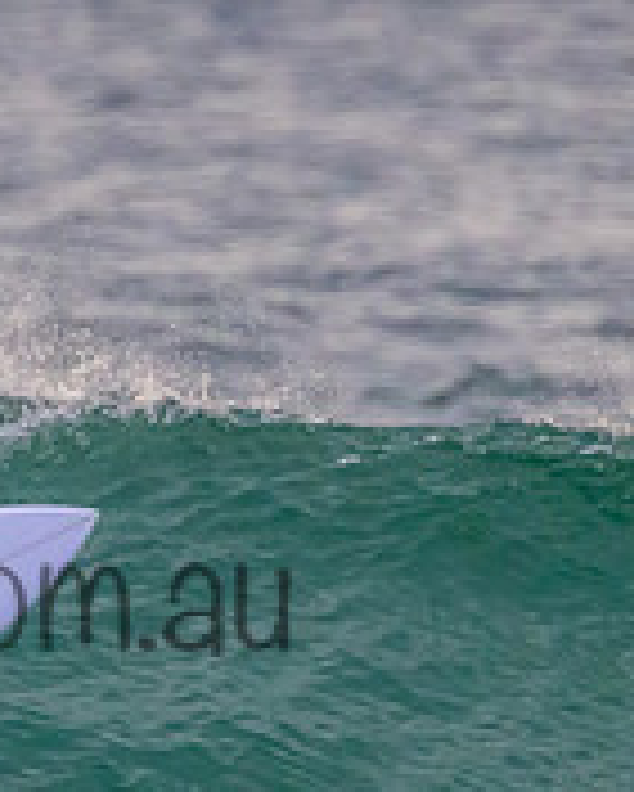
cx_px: -184
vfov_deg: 0.8
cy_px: 547
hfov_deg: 0.6
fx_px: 58048
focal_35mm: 2477
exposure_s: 1/2000
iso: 10000
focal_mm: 800
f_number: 11
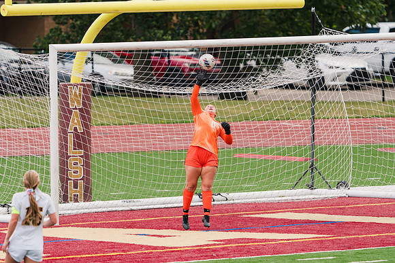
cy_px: 157
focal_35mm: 473
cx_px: 210
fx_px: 5187
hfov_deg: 4.4
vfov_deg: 2.9
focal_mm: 397
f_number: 6.3
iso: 1000
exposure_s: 1/1600
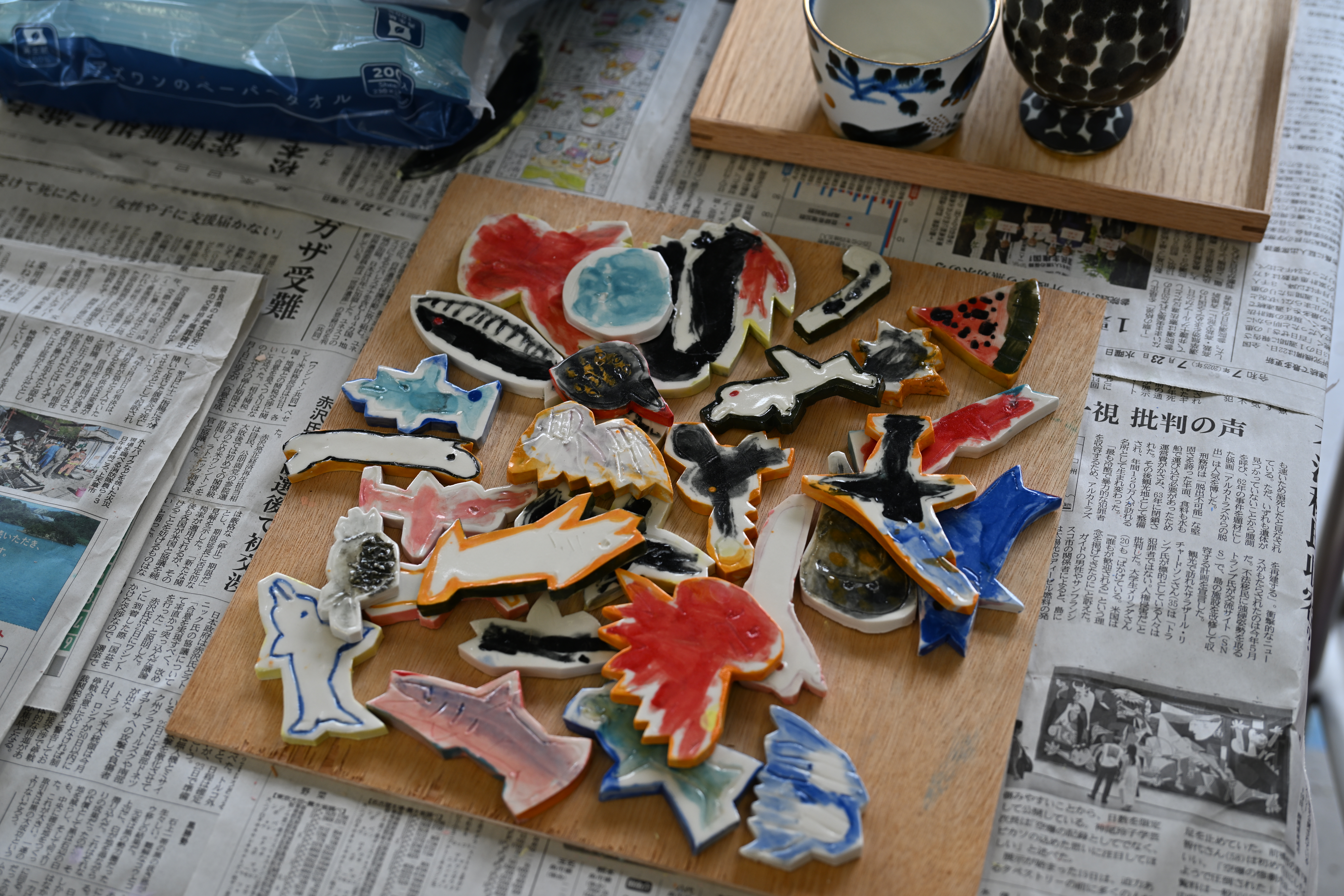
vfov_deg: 28.1
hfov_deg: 41.1
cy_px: 448
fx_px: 1792
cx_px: 672
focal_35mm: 48
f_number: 4
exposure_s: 1/50
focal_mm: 48
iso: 160
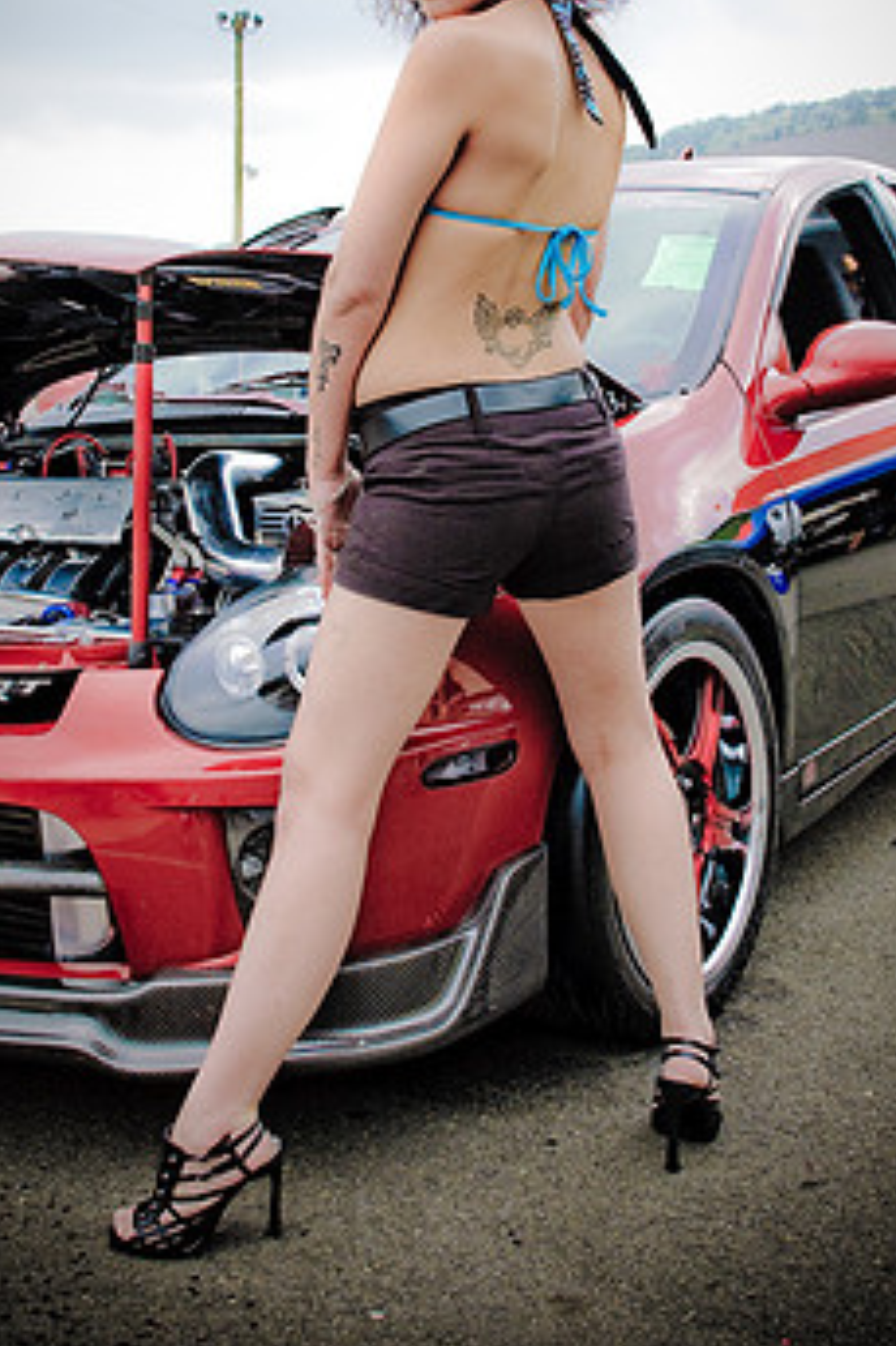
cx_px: 417
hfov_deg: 26.5
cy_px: 489
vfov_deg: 38.6
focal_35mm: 51
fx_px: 1906
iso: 200
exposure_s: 1/250
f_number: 6.3
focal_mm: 26
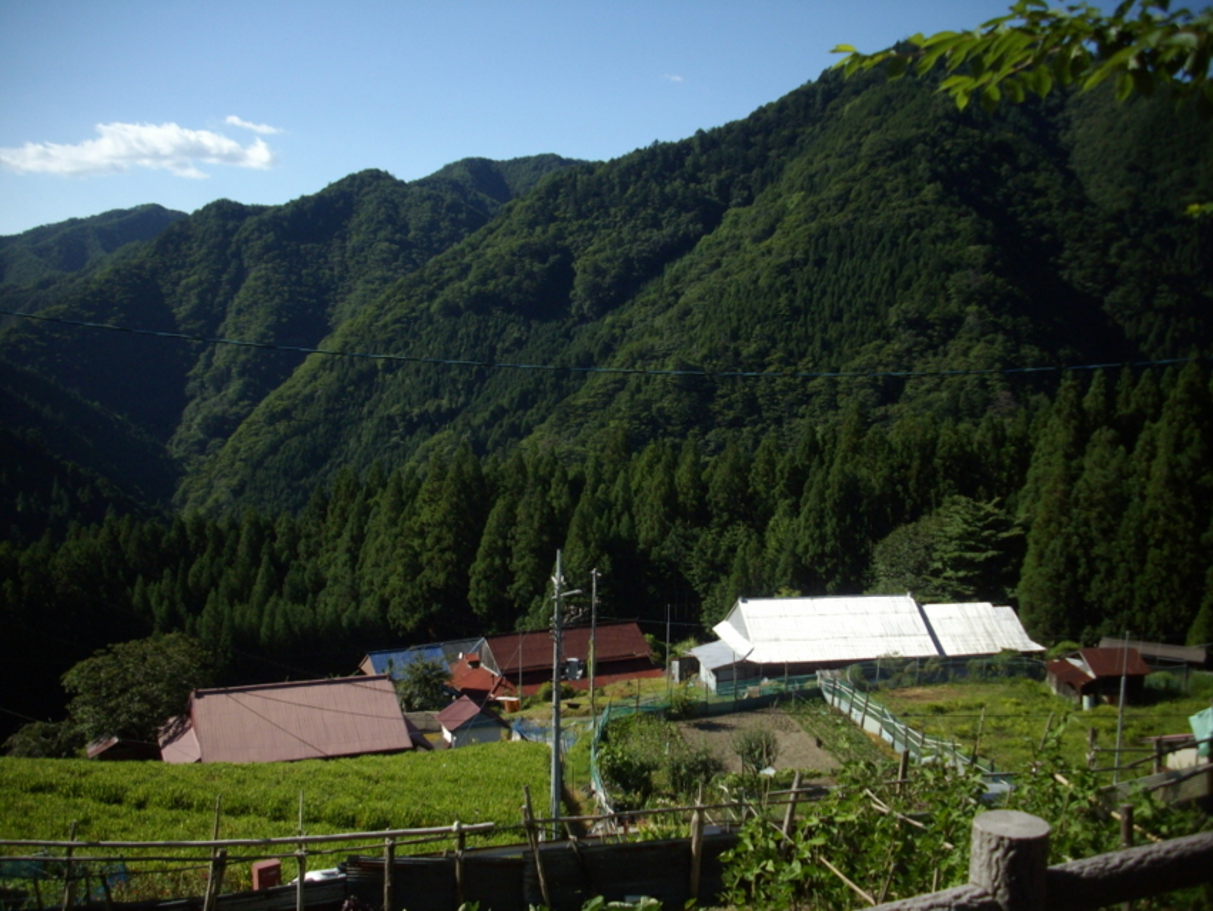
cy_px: 456
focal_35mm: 37
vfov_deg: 38.7
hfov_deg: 50.1
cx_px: 606
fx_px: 1297
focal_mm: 6.2
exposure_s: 1/250
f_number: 5.6
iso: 80
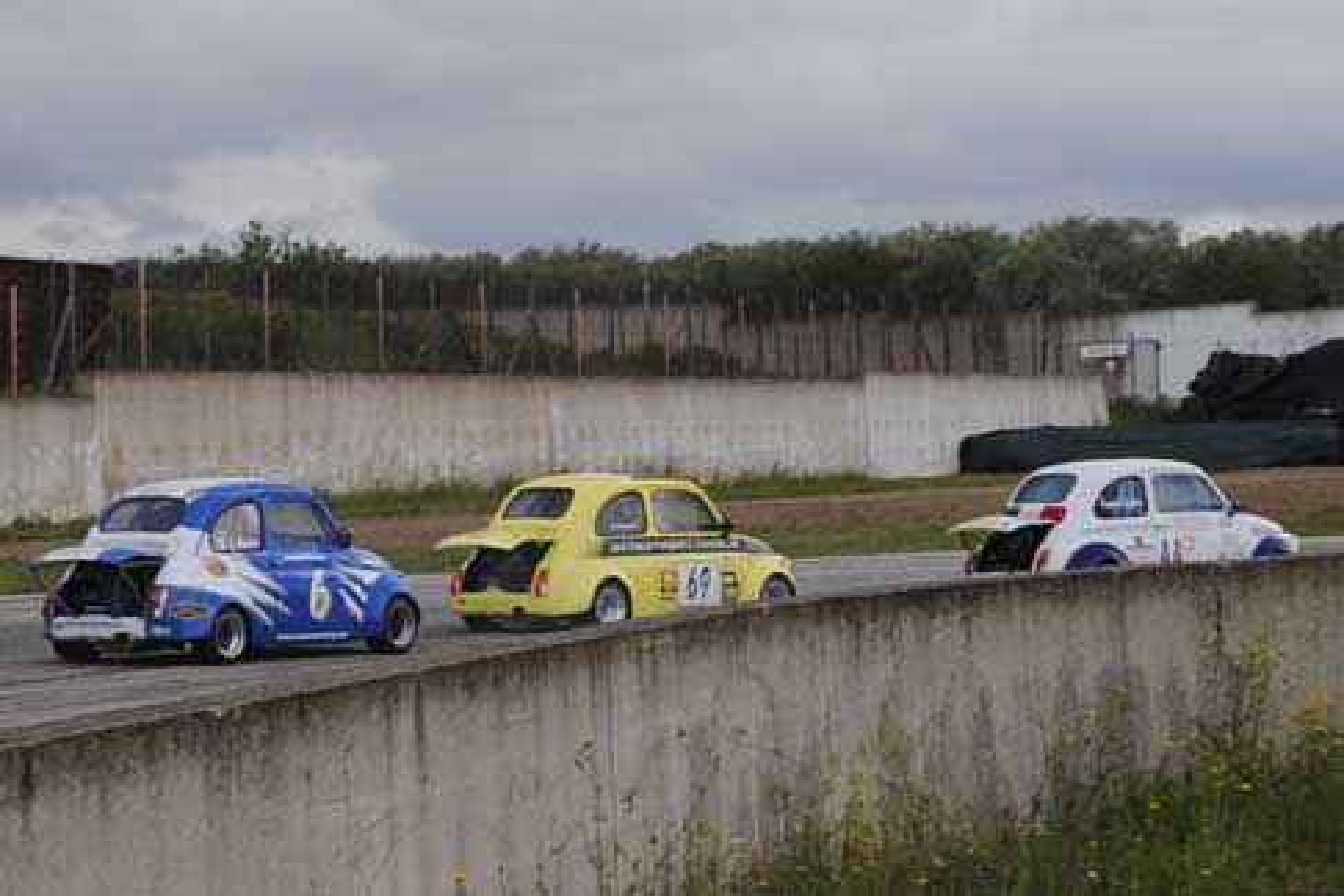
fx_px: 3080
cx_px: 672
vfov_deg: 16.6
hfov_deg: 24.6
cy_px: 448
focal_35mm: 82
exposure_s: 1/250
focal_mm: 55
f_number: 8
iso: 100
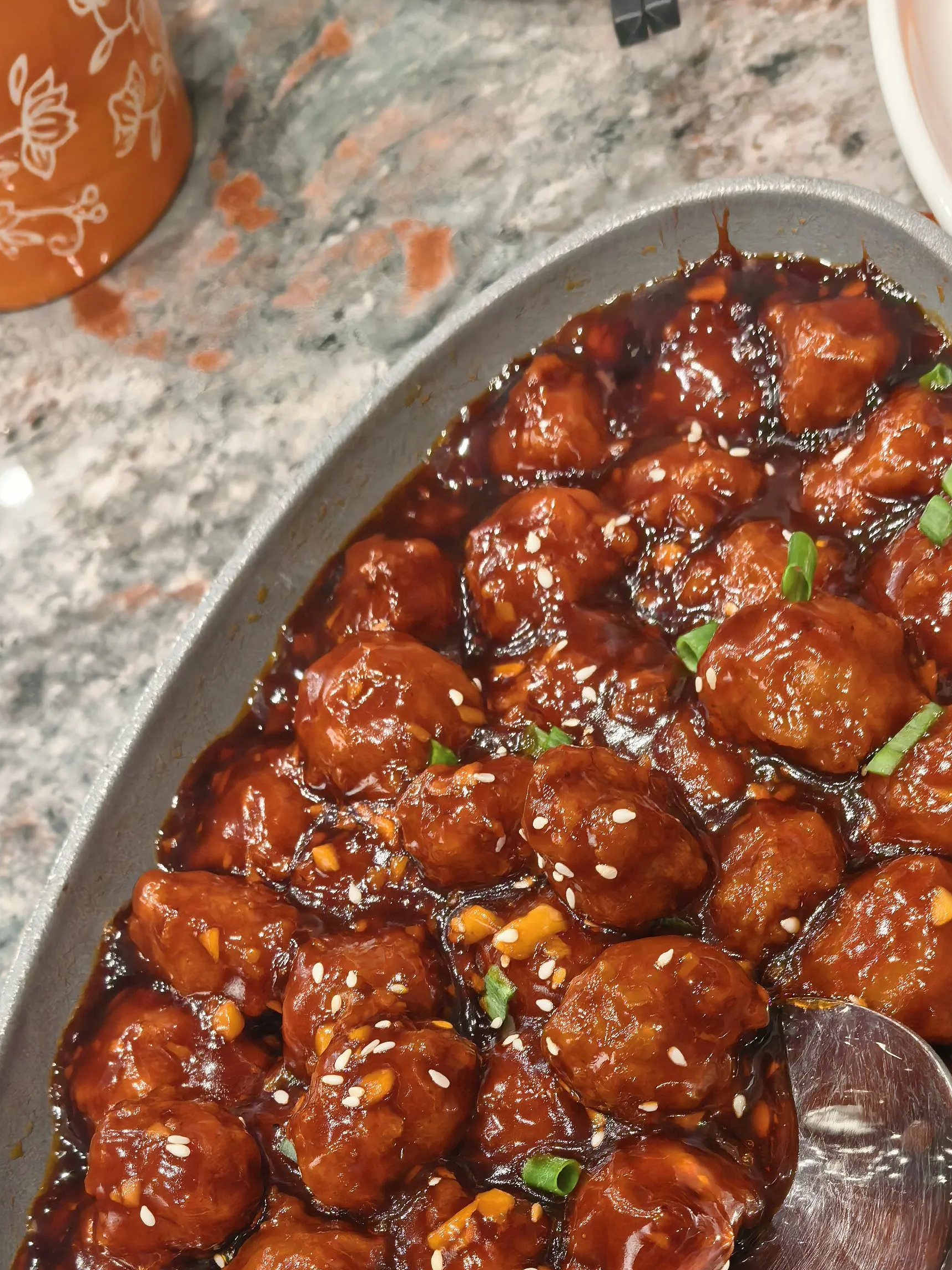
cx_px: 577
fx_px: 1576
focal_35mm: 43
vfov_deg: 40.8
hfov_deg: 33.5
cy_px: 1124
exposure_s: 1/33.3
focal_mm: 6.98
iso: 250
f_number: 2.8
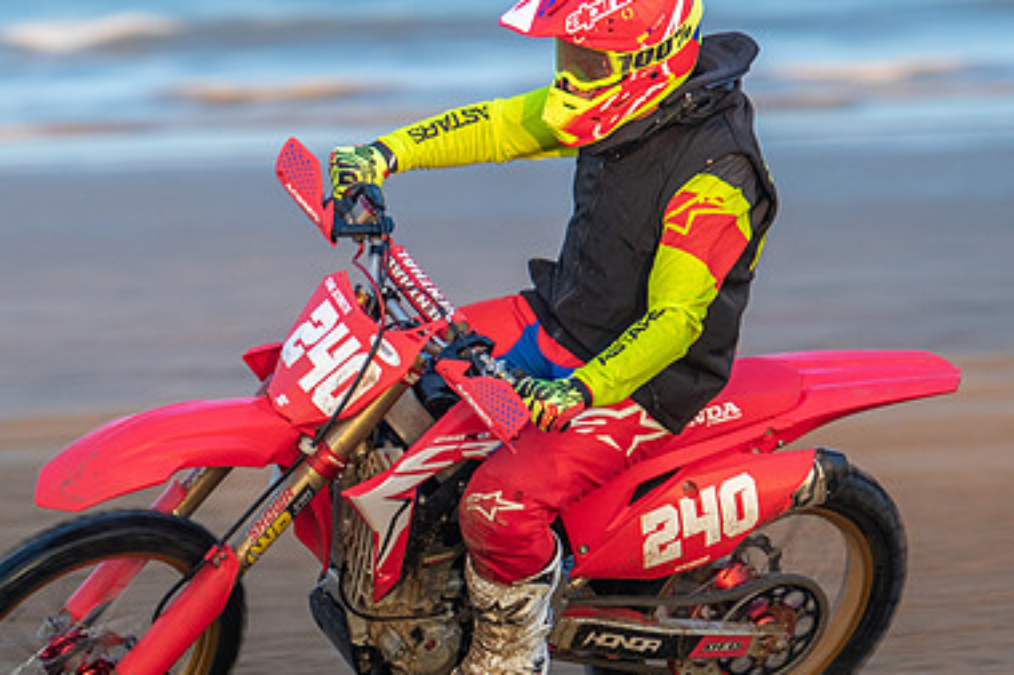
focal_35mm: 411
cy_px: 484
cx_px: 273
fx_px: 11571
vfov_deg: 3.3
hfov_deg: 5.0
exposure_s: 1/400
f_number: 2.8
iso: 200
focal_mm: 150
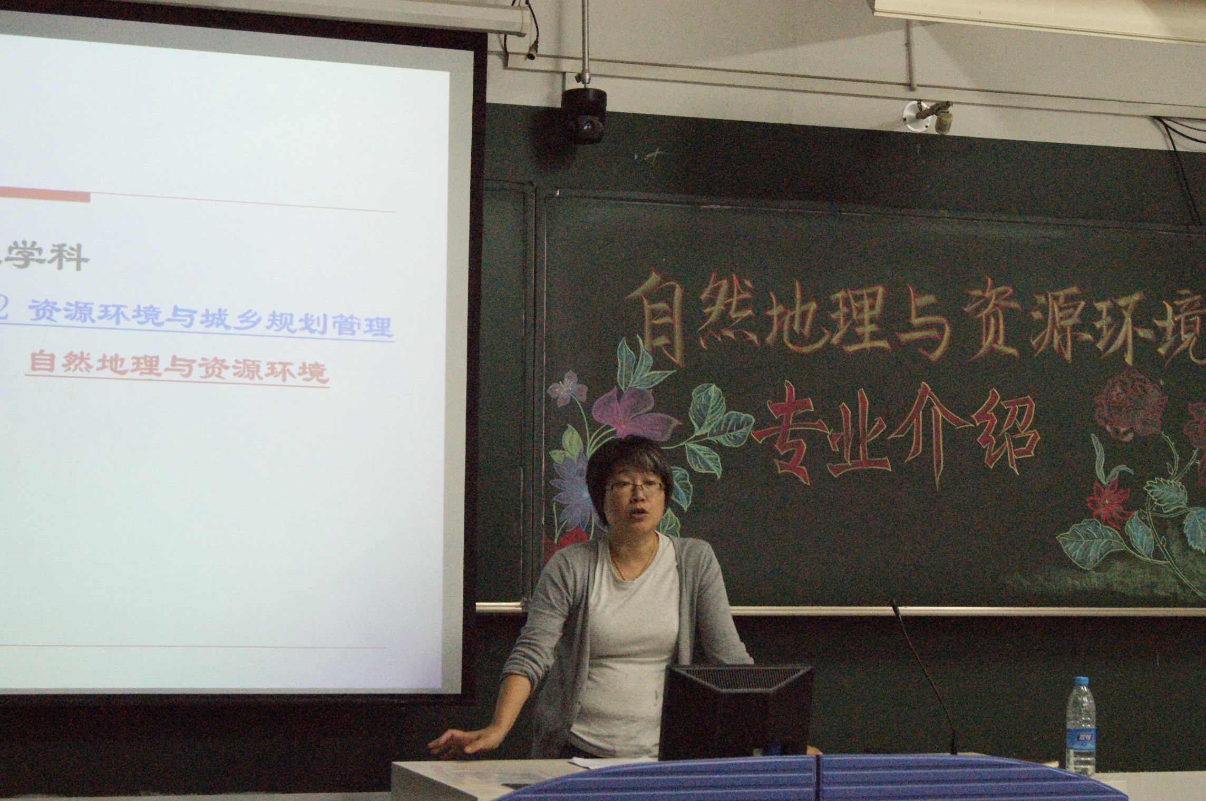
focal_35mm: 68
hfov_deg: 29.9
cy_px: 400
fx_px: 2259
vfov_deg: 20.1
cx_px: 603
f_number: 6.3
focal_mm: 45
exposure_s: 1/100
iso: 3200
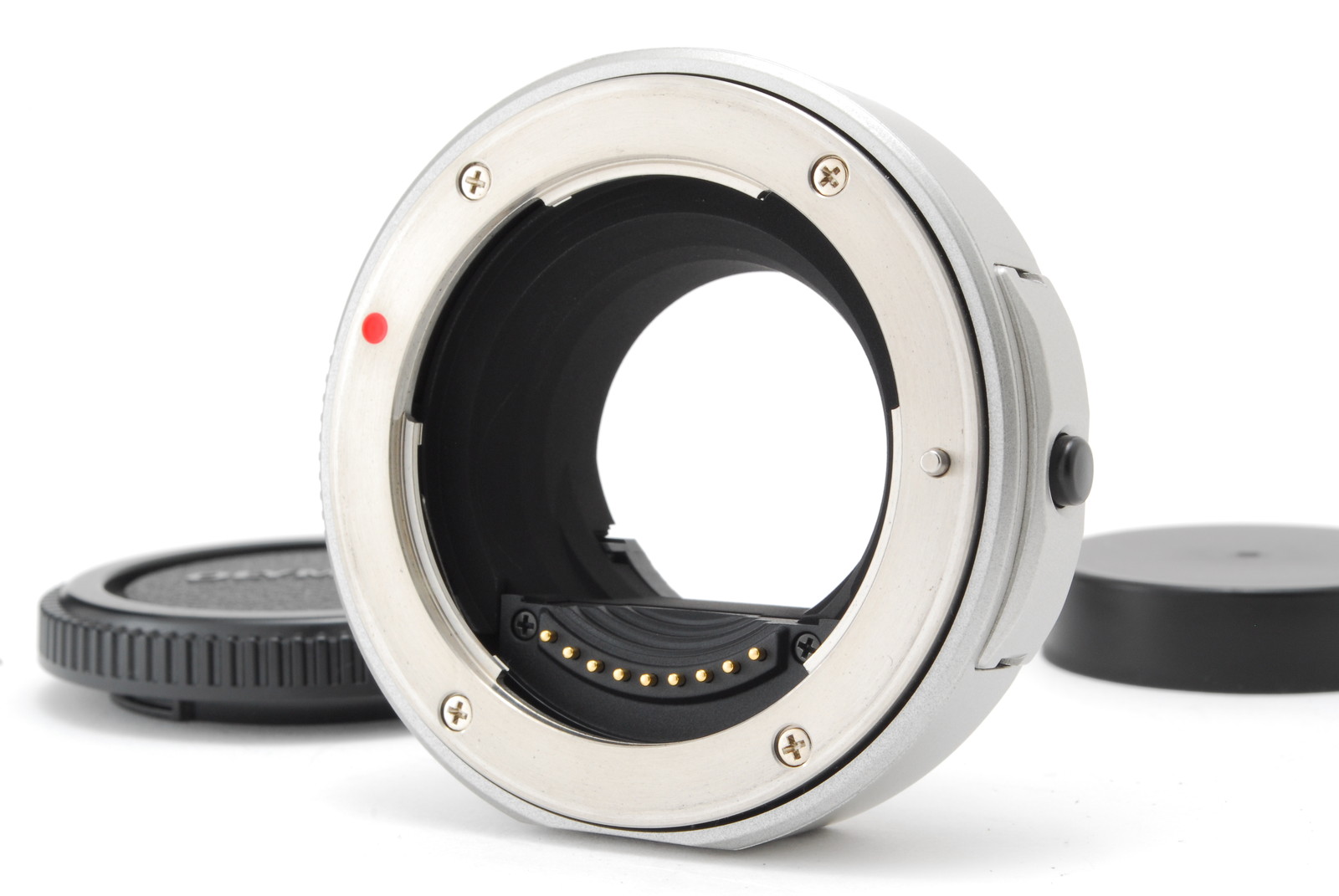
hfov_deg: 28.0
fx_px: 2681
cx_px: 670
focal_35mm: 72
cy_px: 448
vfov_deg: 19.0
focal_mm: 48
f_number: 18
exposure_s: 1/100
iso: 320
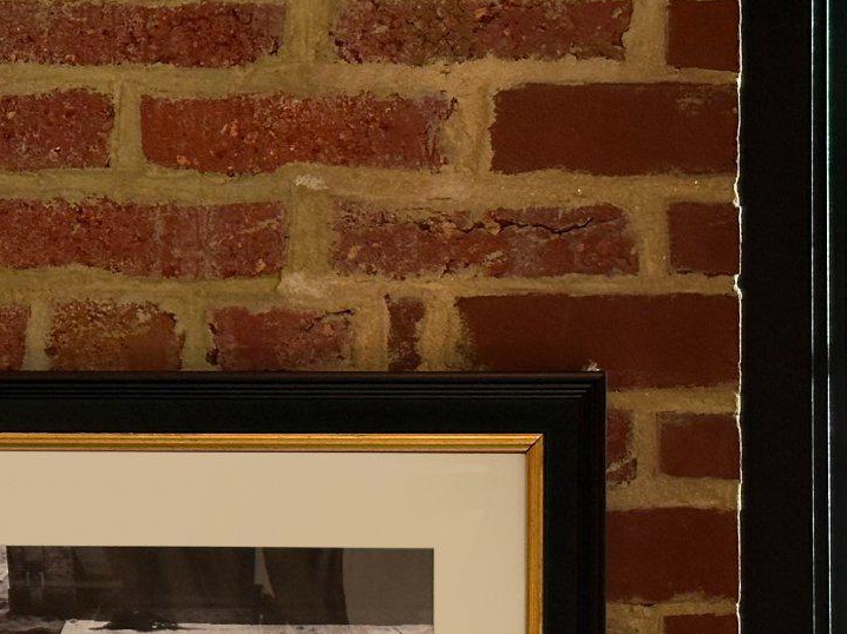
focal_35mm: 137
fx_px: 3351
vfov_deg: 10.6
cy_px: 771
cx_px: 139
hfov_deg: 14.3
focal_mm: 6.86
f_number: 1.78
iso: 125
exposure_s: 1/60
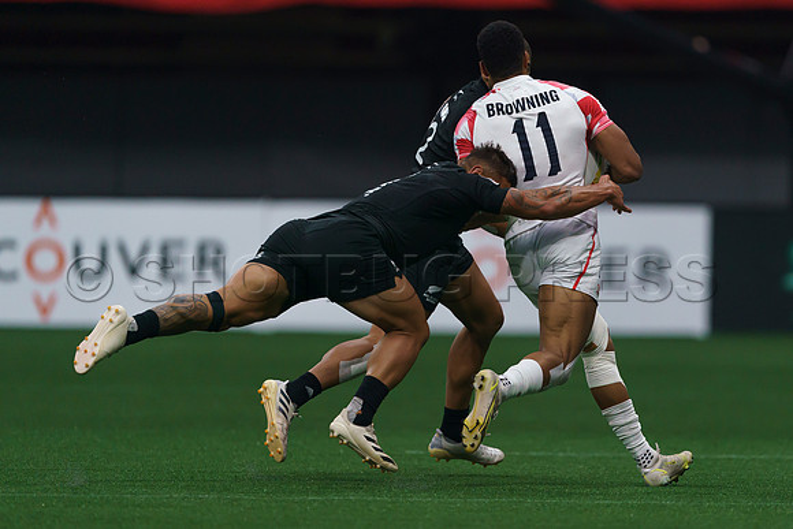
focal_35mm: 805
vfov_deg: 1.7
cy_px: 232
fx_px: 17725
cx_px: 491
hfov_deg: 2.6
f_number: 4
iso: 2000
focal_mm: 600
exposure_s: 1/3200
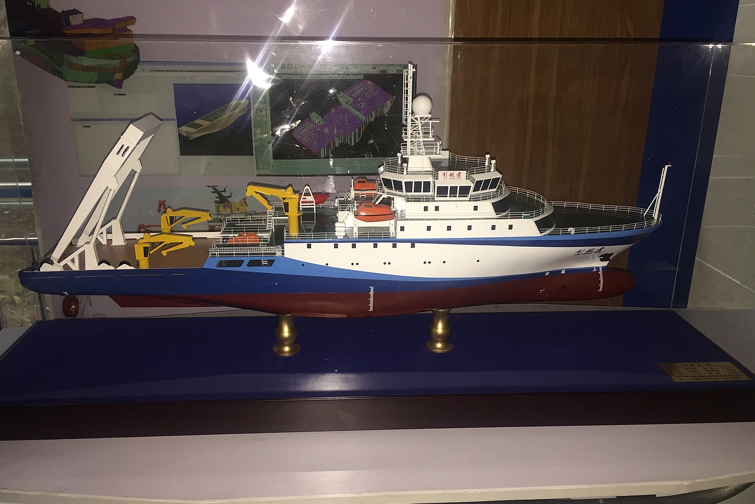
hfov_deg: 60.3
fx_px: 650
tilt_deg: -18.8
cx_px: 373
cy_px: 268
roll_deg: -2.7
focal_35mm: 31
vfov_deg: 42.3
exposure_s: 1/17
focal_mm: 4.15
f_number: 2.2
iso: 100
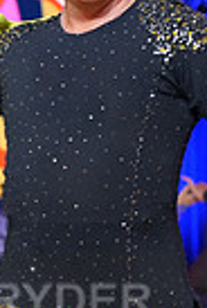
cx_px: -123
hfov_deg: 4.8
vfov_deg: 7.1
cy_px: 328
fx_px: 2463
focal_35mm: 287
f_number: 4
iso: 2000
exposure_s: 1/200
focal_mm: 68
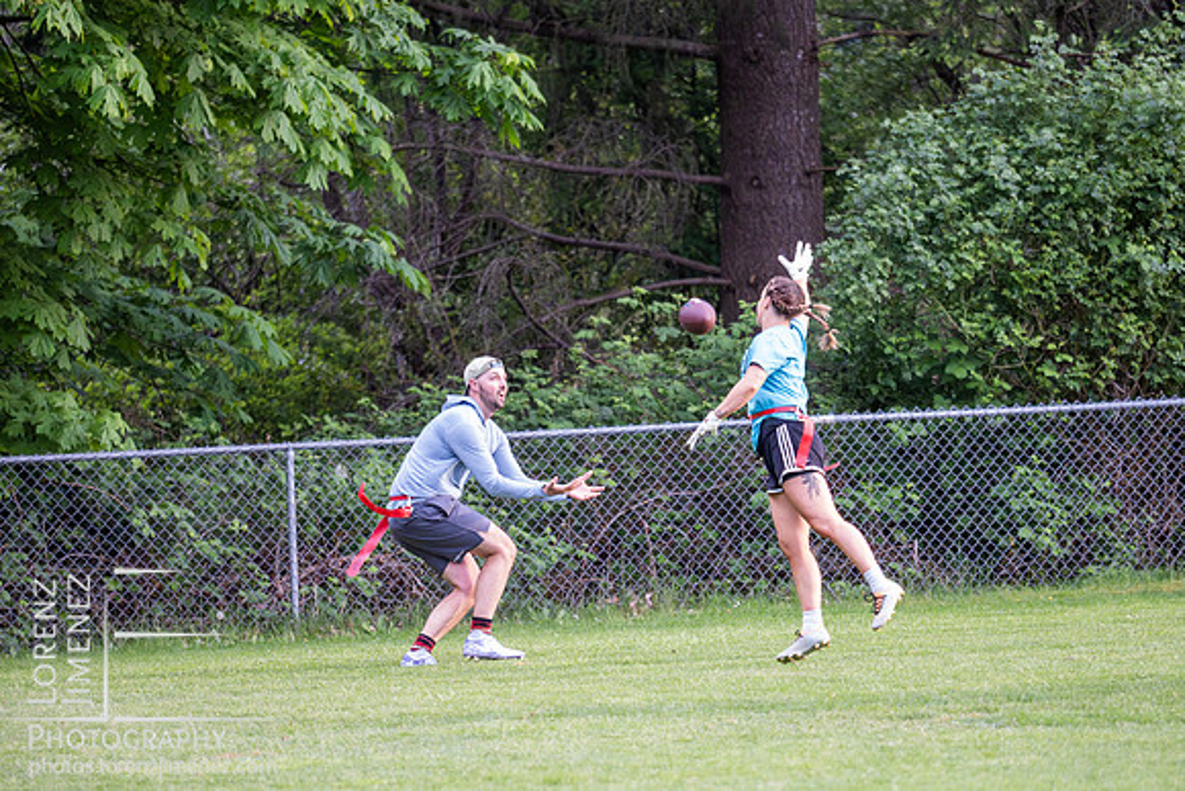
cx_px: 592
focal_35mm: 312
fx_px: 10273
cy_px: 445
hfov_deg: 6.6
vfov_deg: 4.4
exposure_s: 1/1250
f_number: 2.8
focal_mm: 150
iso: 6400
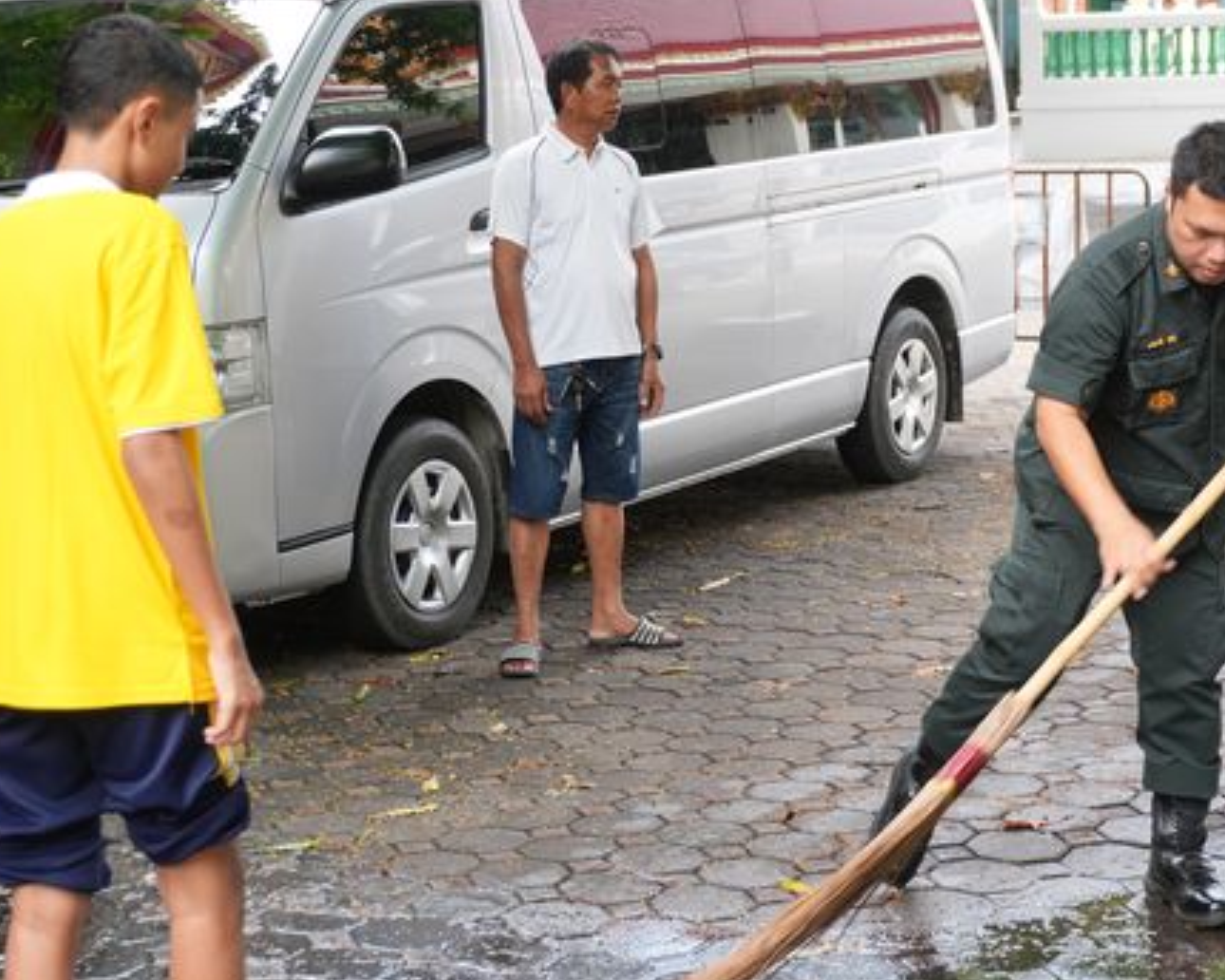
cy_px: 427
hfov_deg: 24.8
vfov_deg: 20.0
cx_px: 672
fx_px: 2779
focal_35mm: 77
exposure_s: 1/60
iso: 200
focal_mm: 39
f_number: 5.6
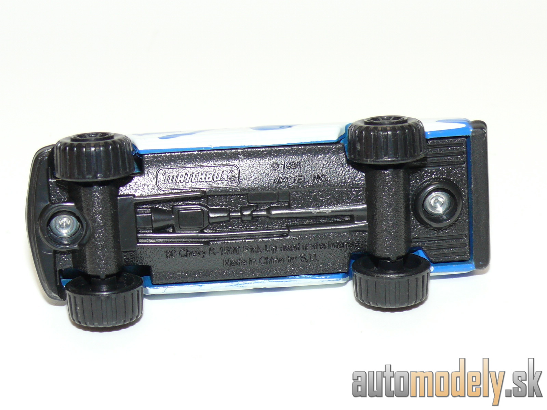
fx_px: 1628
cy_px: 205
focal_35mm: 103
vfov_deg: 14.4
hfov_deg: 19.1
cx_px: 274
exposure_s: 1/30
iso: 100
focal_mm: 13.5
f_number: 4
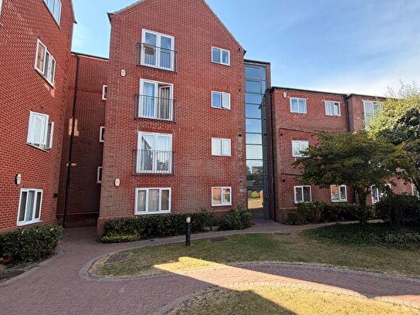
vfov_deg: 71.5
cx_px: 261
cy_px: 166
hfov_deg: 86.1
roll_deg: +1.7
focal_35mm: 18
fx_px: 218
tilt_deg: +6.7
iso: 50
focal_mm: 2.22
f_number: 2.2
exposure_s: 1/502
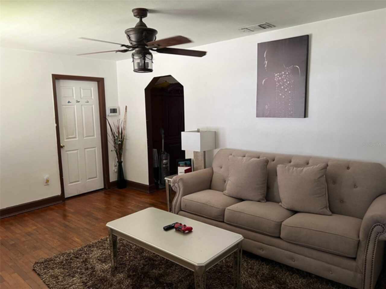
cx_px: 193
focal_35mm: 26
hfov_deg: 67.3
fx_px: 290
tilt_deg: -6.2
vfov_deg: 53.1
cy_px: 144
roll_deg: +1.0
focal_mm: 5.7
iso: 125
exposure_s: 1/73
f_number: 1.5
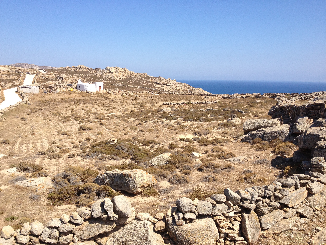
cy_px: 122
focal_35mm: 35
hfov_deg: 52.6
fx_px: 330
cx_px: 163
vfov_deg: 40.7
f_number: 2.4
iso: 50
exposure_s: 1/1534
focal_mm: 4.28
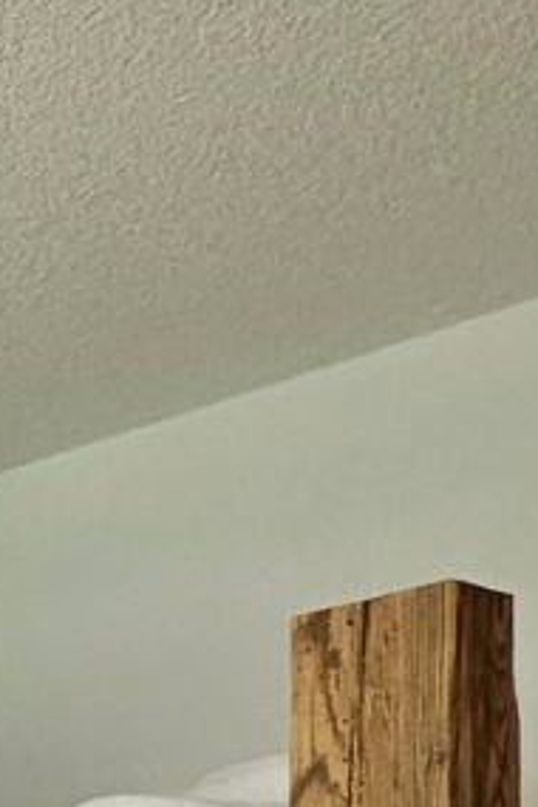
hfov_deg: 8.5
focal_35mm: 97
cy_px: 1308
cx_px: -1515
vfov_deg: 18.1
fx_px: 2174
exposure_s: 1/50
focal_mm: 2.2
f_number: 2.2
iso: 80
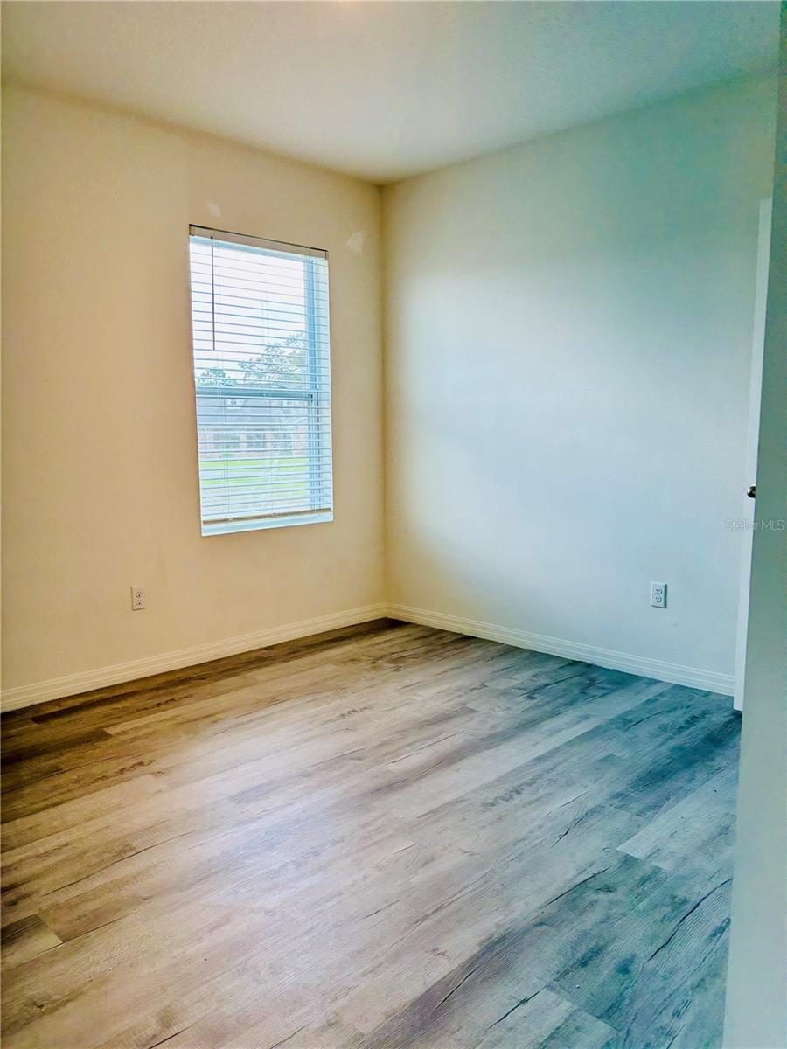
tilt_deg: -7.2
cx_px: 394
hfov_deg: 53.1
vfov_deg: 67.3
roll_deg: -1.1
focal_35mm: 26
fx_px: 788
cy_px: 524
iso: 50
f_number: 1.6
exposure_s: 1/120
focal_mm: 5.96
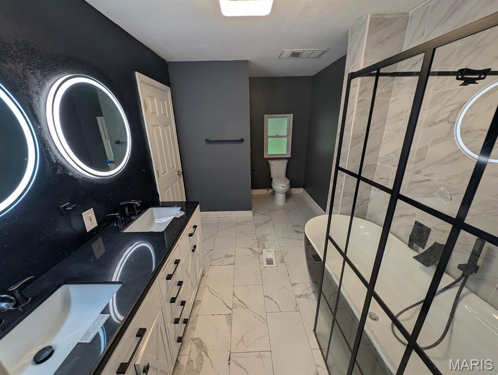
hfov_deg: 110.4
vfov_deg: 94.7
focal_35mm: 12
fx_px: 173
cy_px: 188
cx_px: 249
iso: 105
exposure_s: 1/78
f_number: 1.95
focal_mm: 2.23
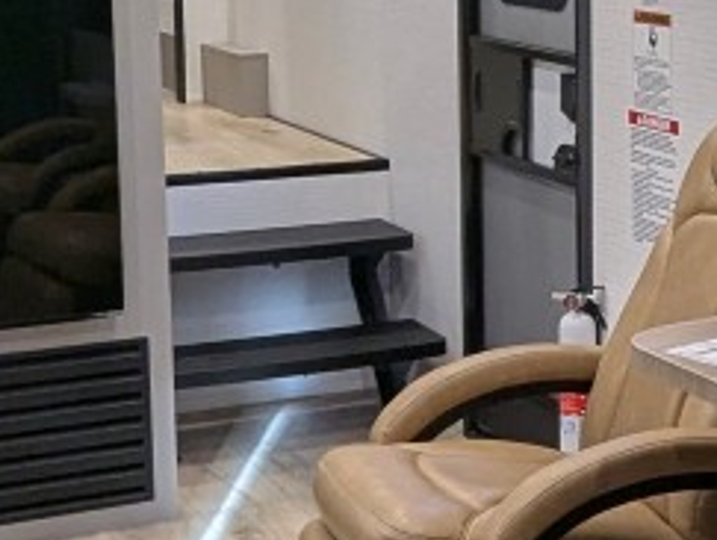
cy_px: 124
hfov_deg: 20.6
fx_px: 1908
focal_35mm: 92
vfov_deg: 16.0
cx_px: 710
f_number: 2.2
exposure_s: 1/28.5
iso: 82
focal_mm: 2.35
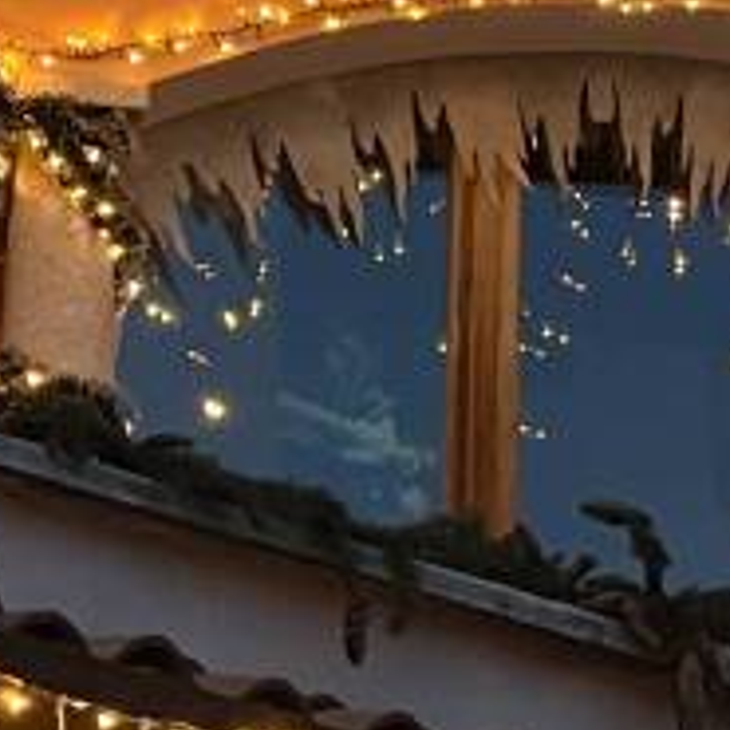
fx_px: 8971
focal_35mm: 376
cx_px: 1077
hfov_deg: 4.6
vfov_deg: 4.7
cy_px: 691
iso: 1000
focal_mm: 9
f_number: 2.8
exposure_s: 1/34
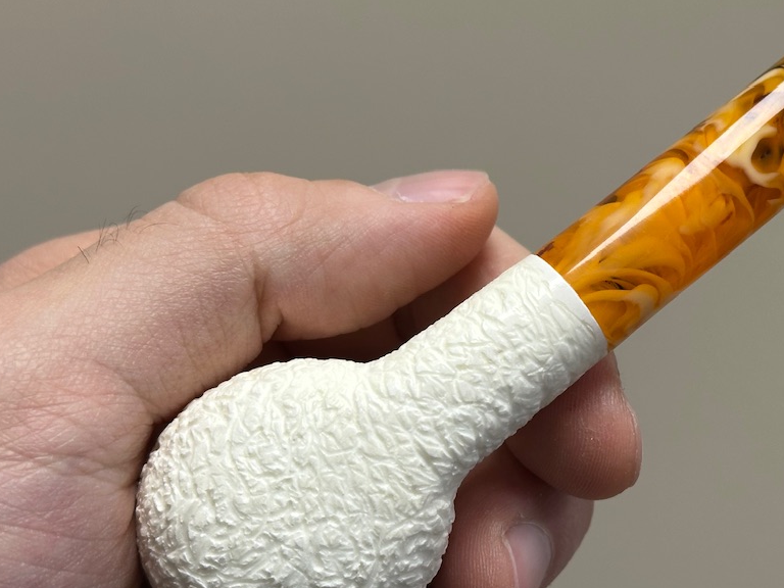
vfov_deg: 18.4
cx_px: 607
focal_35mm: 80
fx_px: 1812
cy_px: 291
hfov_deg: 24.1
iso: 80
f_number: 1.78
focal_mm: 6.86
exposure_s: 1/121
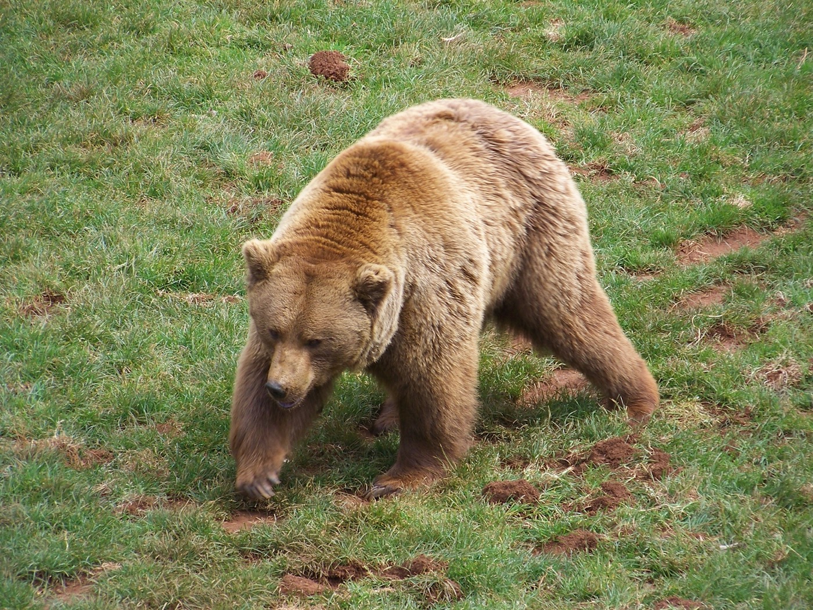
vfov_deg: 4.7
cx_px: 406
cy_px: 305
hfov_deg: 6.3
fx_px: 7375
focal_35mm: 314
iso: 64
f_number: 4
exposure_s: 1/125
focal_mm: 52.2
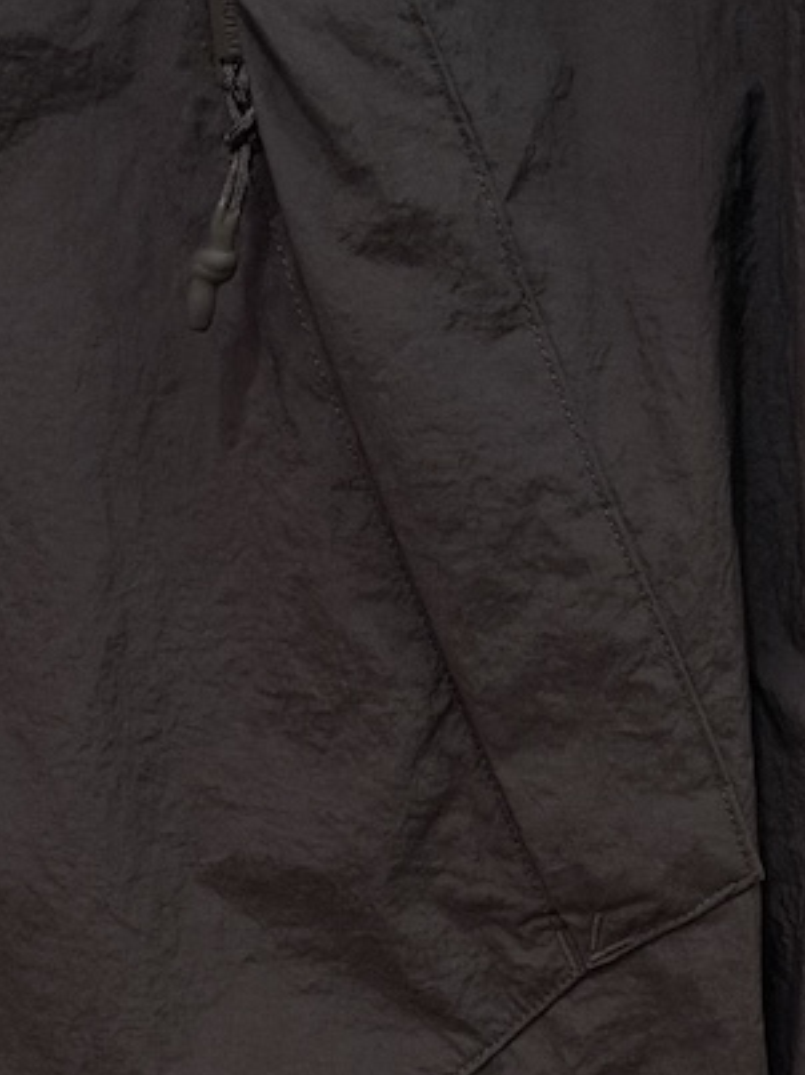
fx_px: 3940
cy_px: 1242
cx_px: 522
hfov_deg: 11.7
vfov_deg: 15.1
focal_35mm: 127
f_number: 1.78
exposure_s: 1/20
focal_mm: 6.76
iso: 640
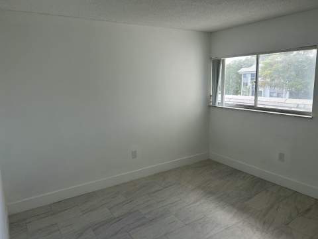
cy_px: 120
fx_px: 239
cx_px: 159
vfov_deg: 53.1
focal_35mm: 26
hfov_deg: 67.3
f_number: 1.5
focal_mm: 5.7
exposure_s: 1/201
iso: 40
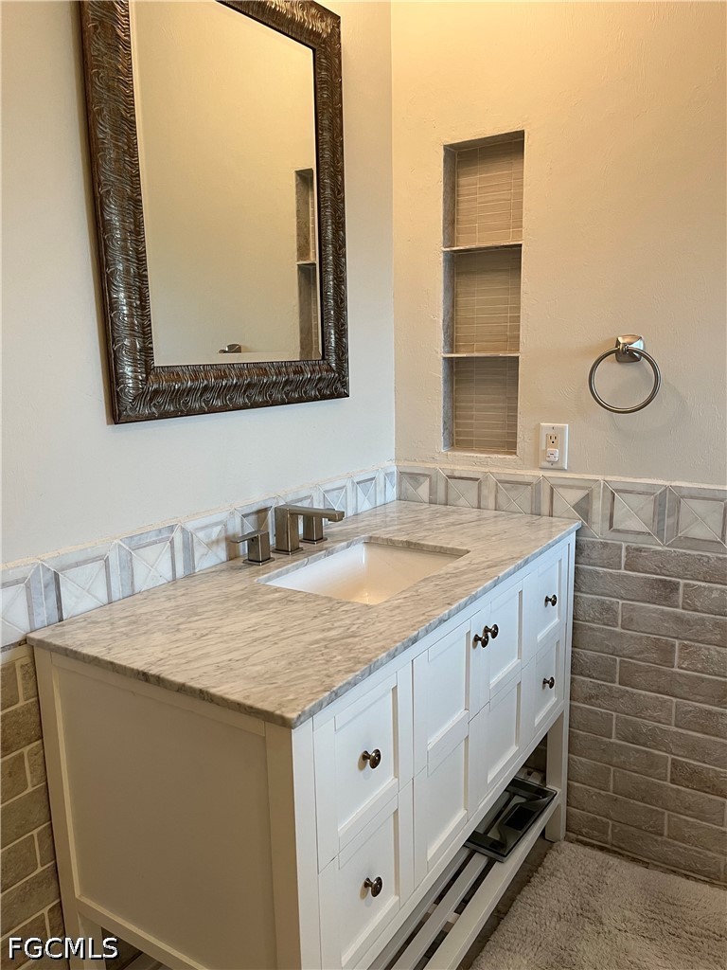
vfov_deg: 67.3
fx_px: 728
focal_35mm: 26
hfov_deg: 53.1
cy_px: 485
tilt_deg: -11.8
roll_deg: +1.3
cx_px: 364
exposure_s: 1/60
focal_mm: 5.1
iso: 125
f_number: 1.6
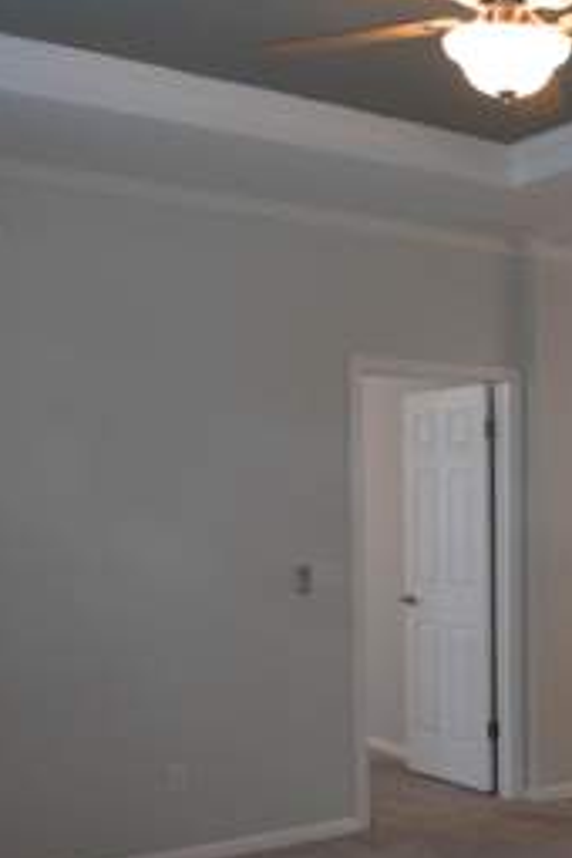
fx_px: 1168
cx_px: 666
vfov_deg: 40.1
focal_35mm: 49
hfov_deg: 25.1
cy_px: 522
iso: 1600
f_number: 8
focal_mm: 24
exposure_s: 1/60
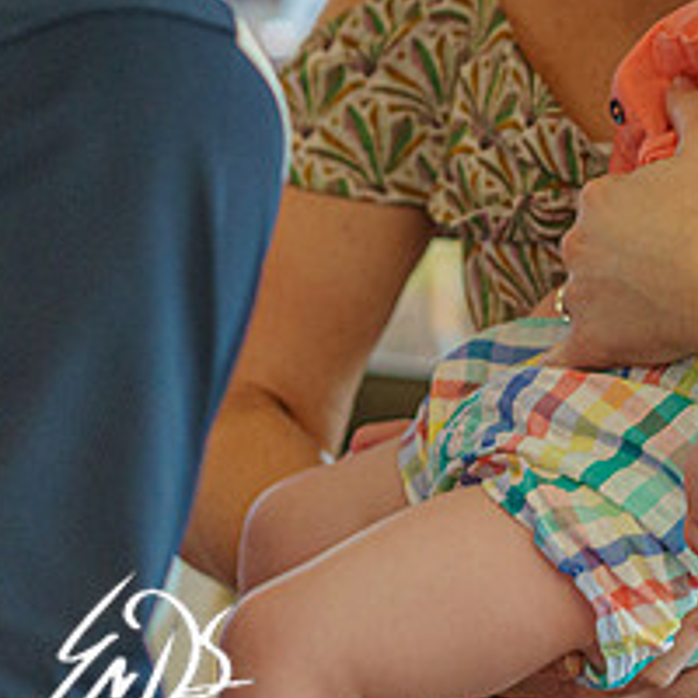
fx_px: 3604
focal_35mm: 158
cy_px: -7
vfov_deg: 11.0
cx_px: 780
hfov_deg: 10.9
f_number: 2.8
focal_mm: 55
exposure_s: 1/160
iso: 1600
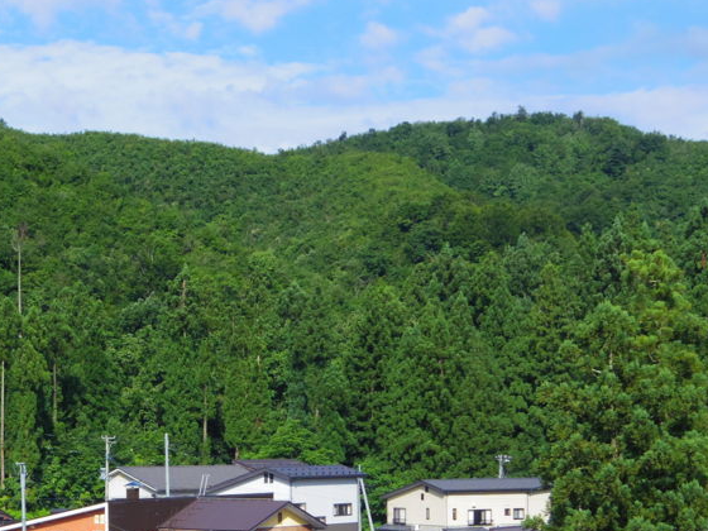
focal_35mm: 86
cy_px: 427
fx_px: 1759
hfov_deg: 22.3
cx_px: 85
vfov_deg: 17.0
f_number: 3.5
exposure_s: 1/1000
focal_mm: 8.5
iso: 125
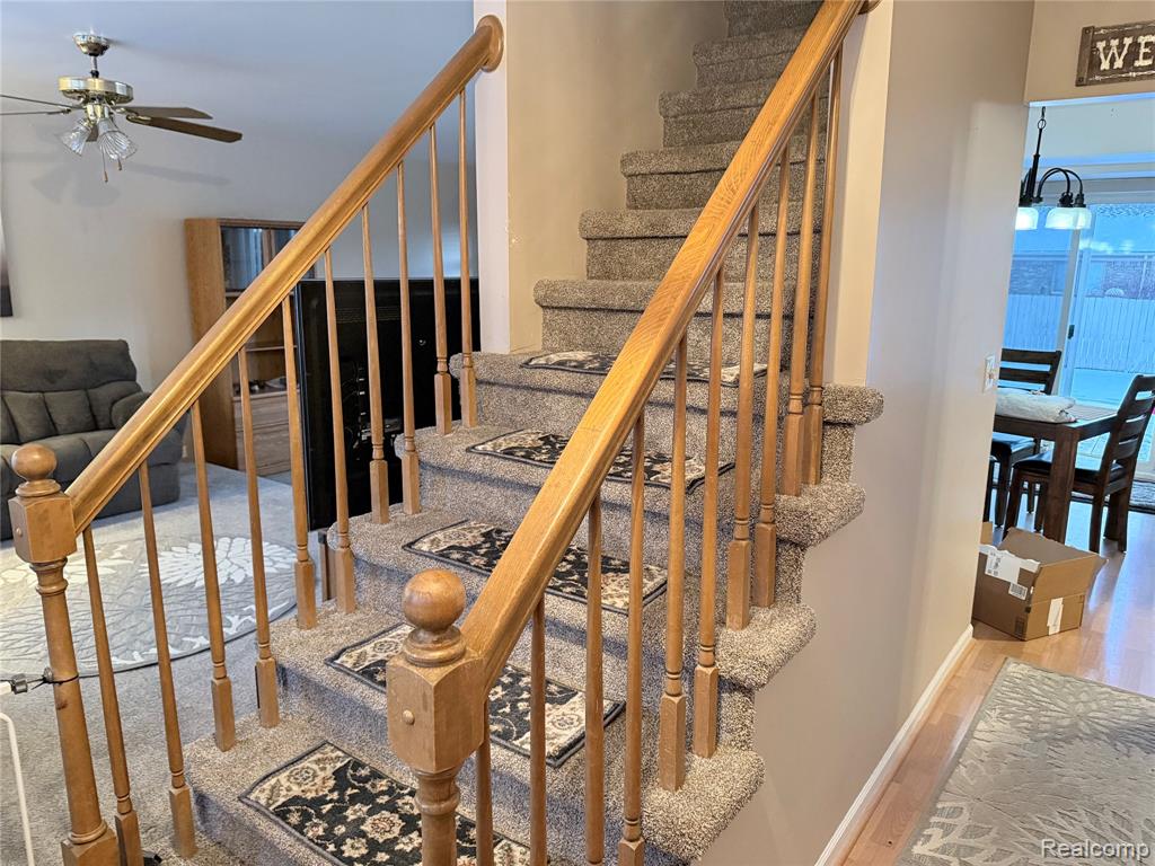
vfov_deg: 56.8
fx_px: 801
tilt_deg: -11.9
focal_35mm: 24
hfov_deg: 71.6
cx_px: 578
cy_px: 433
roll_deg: -0.9
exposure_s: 1/60
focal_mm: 6.76
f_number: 1.78
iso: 640
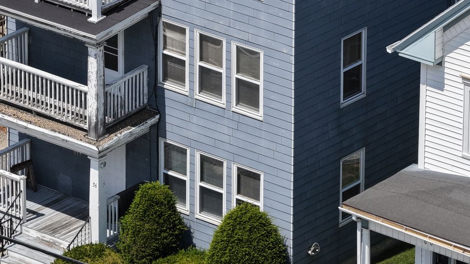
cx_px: 183
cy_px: 21
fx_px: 3664
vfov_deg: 4.1
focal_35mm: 294
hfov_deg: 7.3
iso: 250
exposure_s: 1/320
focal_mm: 40
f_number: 2.8
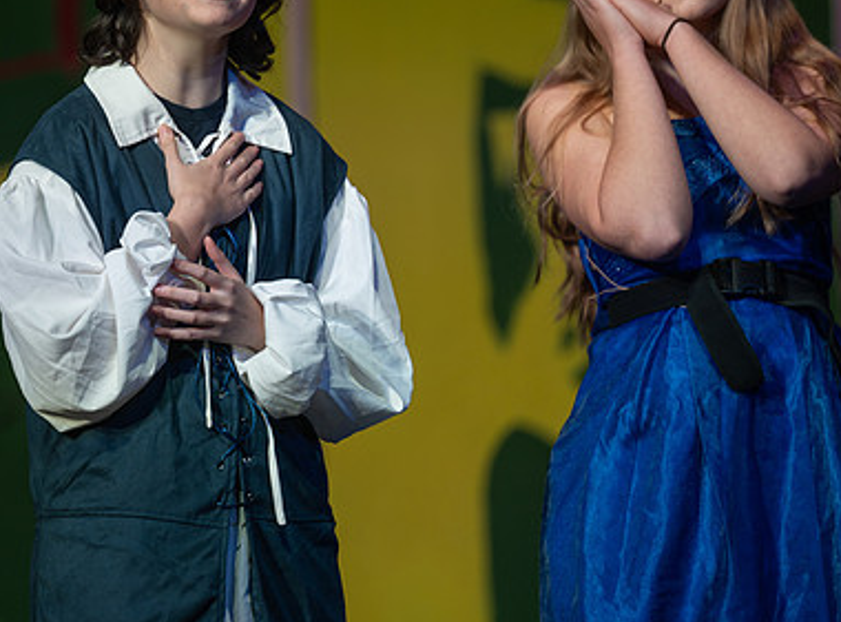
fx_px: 8485
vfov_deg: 4.2
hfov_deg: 5.7
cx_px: 282
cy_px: 225
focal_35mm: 351
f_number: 2.8
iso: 110
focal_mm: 190
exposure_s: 1/250
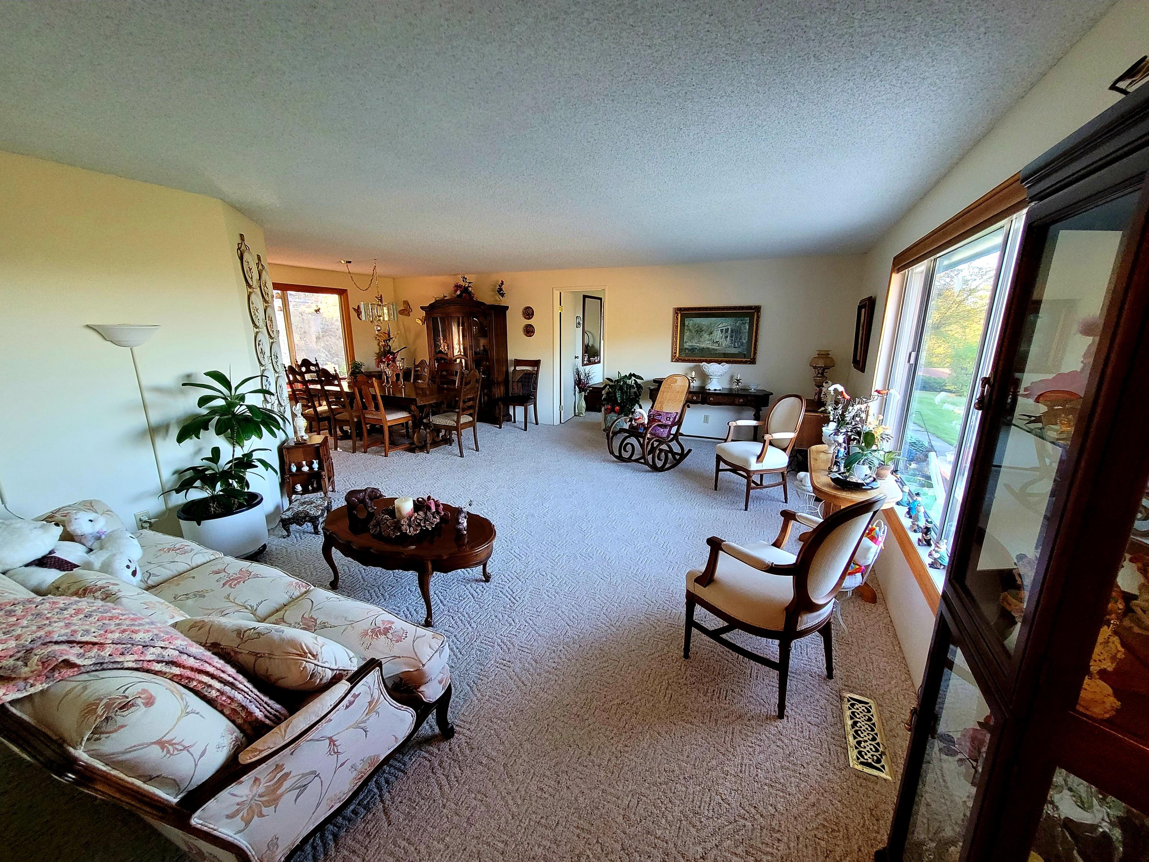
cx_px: 574
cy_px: 431
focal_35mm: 13
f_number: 2.2
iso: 320
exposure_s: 1/59
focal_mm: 1.74
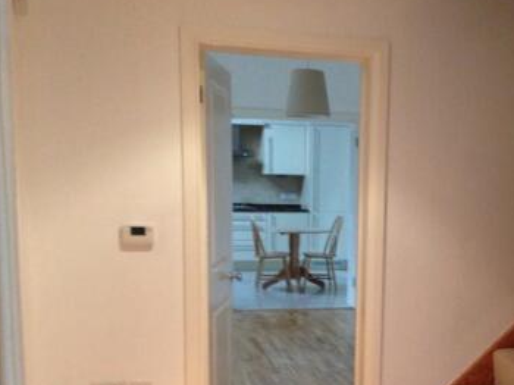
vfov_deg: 26.1
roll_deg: -1.6
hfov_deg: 34.2
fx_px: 816
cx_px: 387
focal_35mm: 55
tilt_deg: -10.5
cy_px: 301
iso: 250
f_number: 2.4
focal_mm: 4.12
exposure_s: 1/20
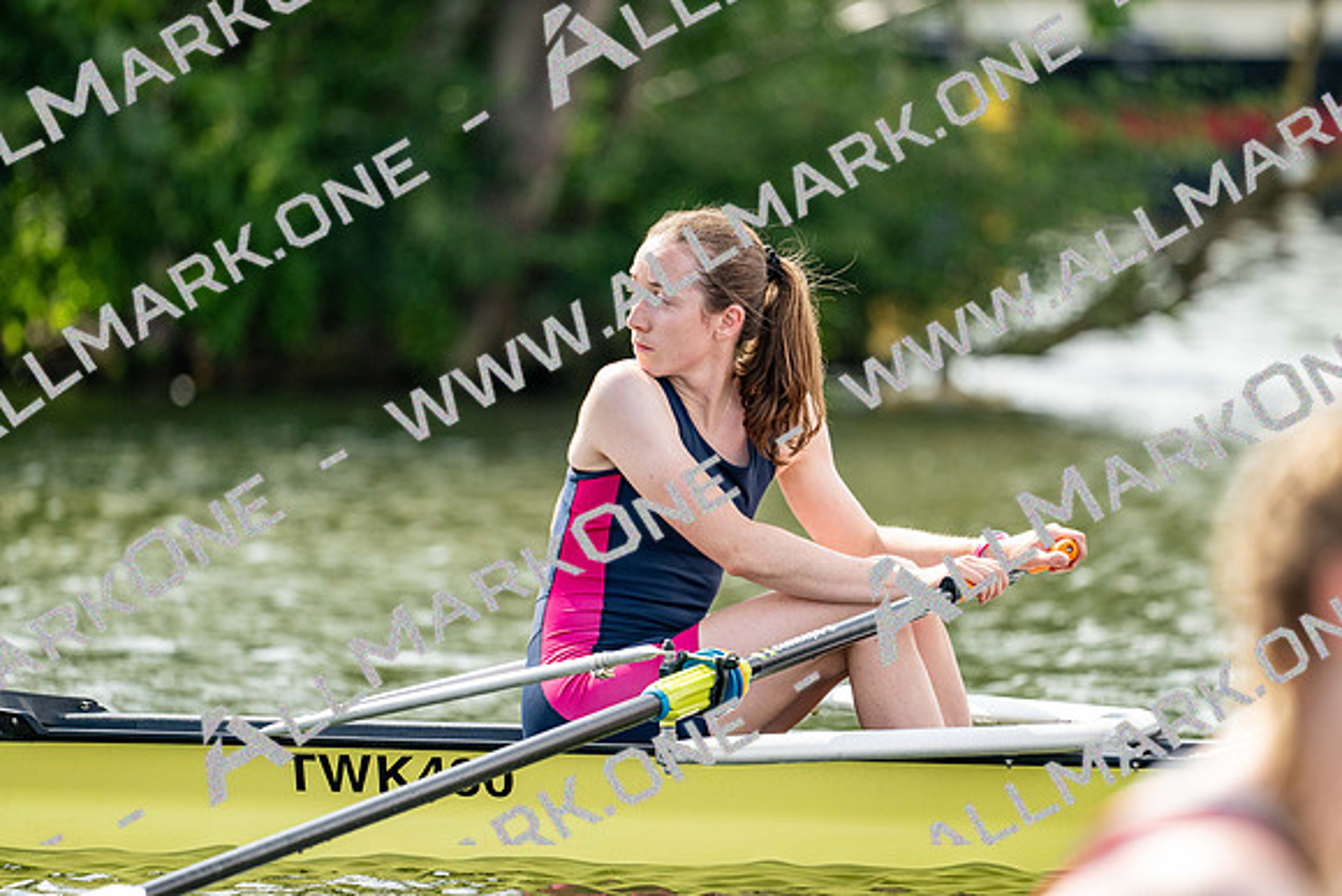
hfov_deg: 5.2
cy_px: 448
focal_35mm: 400
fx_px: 14914
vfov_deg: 3.4
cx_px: 671
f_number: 4.5
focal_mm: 400
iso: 900
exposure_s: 1/2000
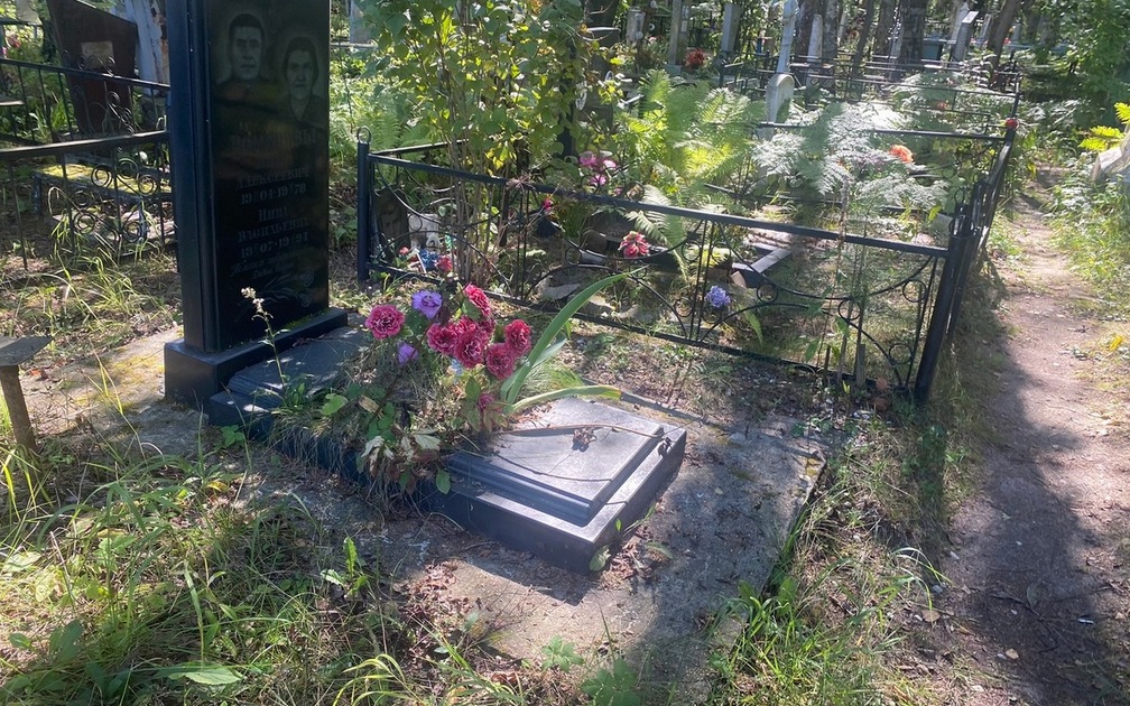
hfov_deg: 66.5
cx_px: 565
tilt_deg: -15.9
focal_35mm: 28
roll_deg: -3.7
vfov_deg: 44.5
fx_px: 862
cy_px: 341
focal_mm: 4.25
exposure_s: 1/122
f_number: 1.8
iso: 32
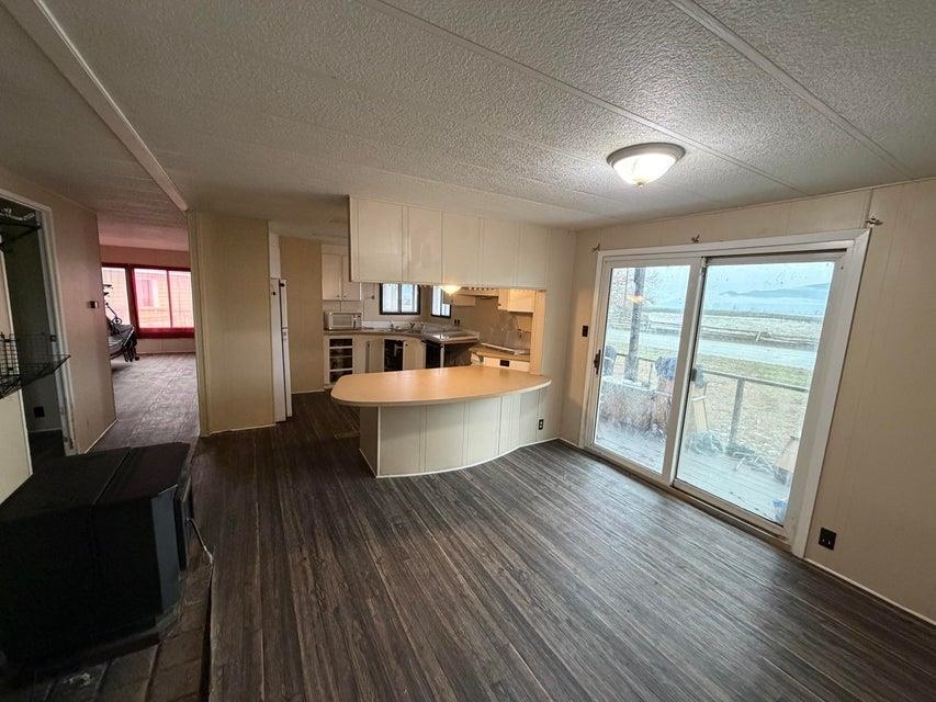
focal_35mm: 14
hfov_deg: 102.1
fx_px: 379
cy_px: 351
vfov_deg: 85.7
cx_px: 468
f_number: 2.2
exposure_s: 1/60
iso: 400
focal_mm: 2.22
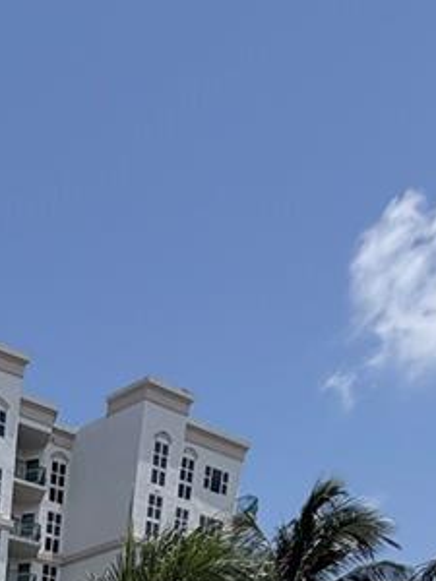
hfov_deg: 19.0
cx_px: -376
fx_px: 940
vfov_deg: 20.3
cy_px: 1116
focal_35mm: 56
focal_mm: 2.22
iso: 20
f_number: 2.2
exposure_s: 1/1745
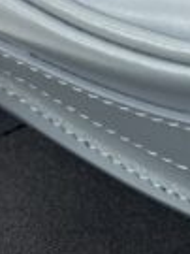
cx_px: 271
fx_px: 1444
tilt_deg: -41.2
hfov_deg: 7.4
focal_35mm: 197
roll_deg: +7.8
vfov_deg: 9.8
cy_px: -122
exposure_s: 1/100
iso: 40
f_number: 1.5
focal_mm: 5.7
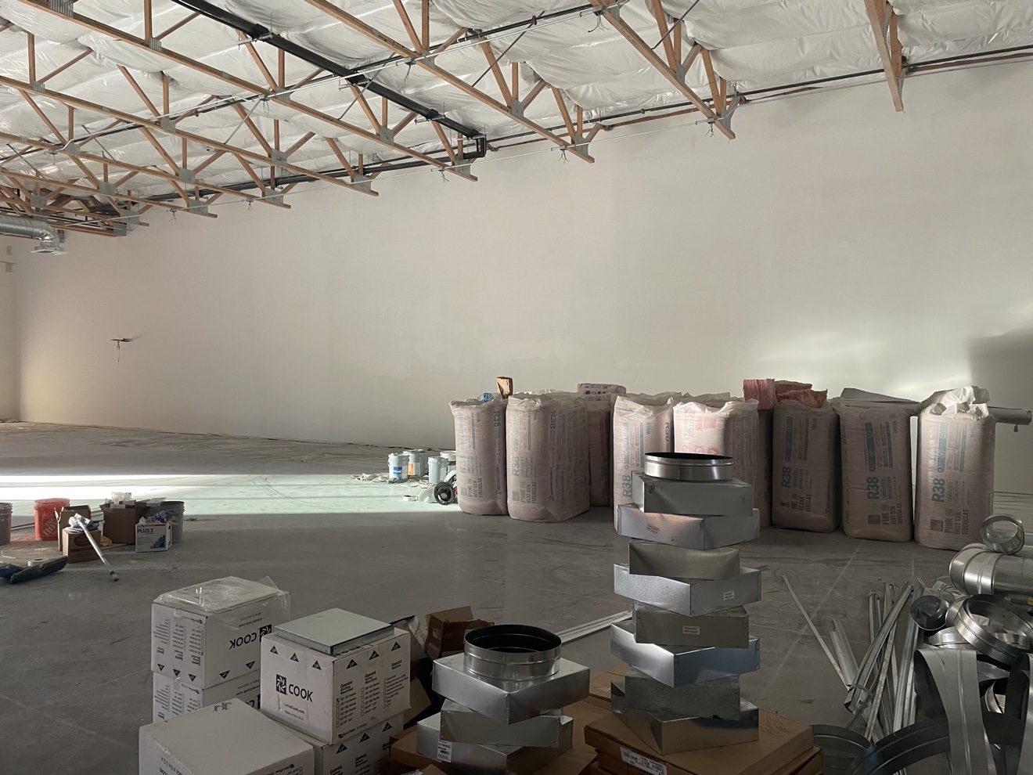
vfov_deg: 53.1
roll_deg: -0.5
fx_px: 776
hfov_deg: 67.3
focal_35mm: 26
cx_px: 516
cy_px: 388
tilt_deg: +0.2
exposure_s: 1/60
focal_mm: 4.2
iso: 125
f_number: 1.6
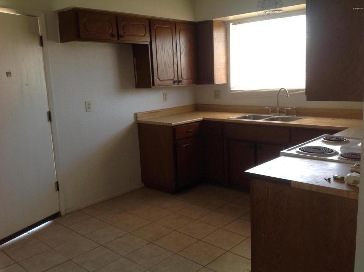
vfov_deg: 40.6
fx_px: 367
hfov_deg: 52.7
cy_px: 136
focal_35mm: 35
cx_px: 182
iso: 64
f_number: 2.4
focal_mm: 4.28
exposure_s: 1/30
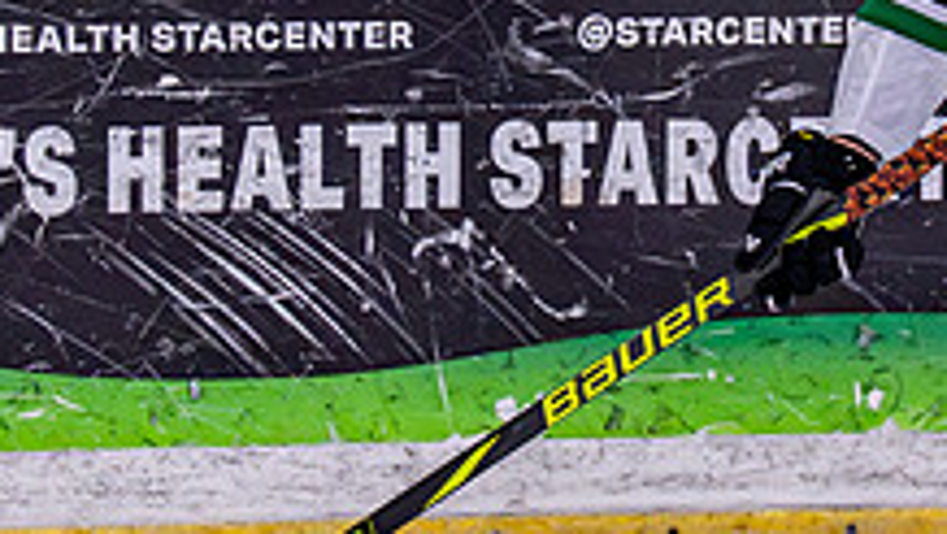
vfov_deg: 1.2
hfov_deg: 2.1
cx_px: 918
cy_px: 159
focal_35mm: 1020
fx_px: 25632
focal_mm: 200
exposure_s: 1/1250
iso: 2500
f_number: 2.8
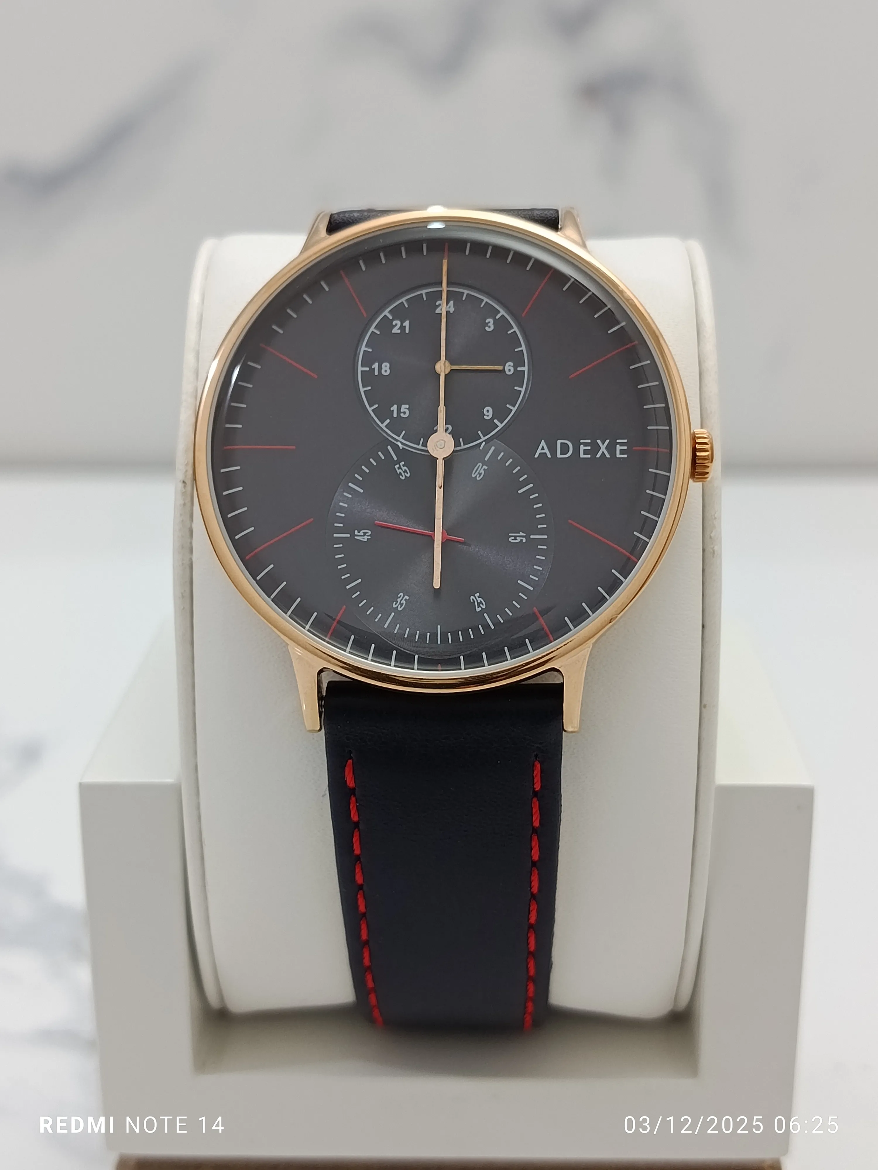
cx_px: 439
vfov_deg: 39.7
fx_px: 1623
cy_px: 585
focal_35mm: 48
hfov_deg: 30.3
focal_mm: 5.24
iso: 484
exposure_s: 1/100
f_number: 1.7
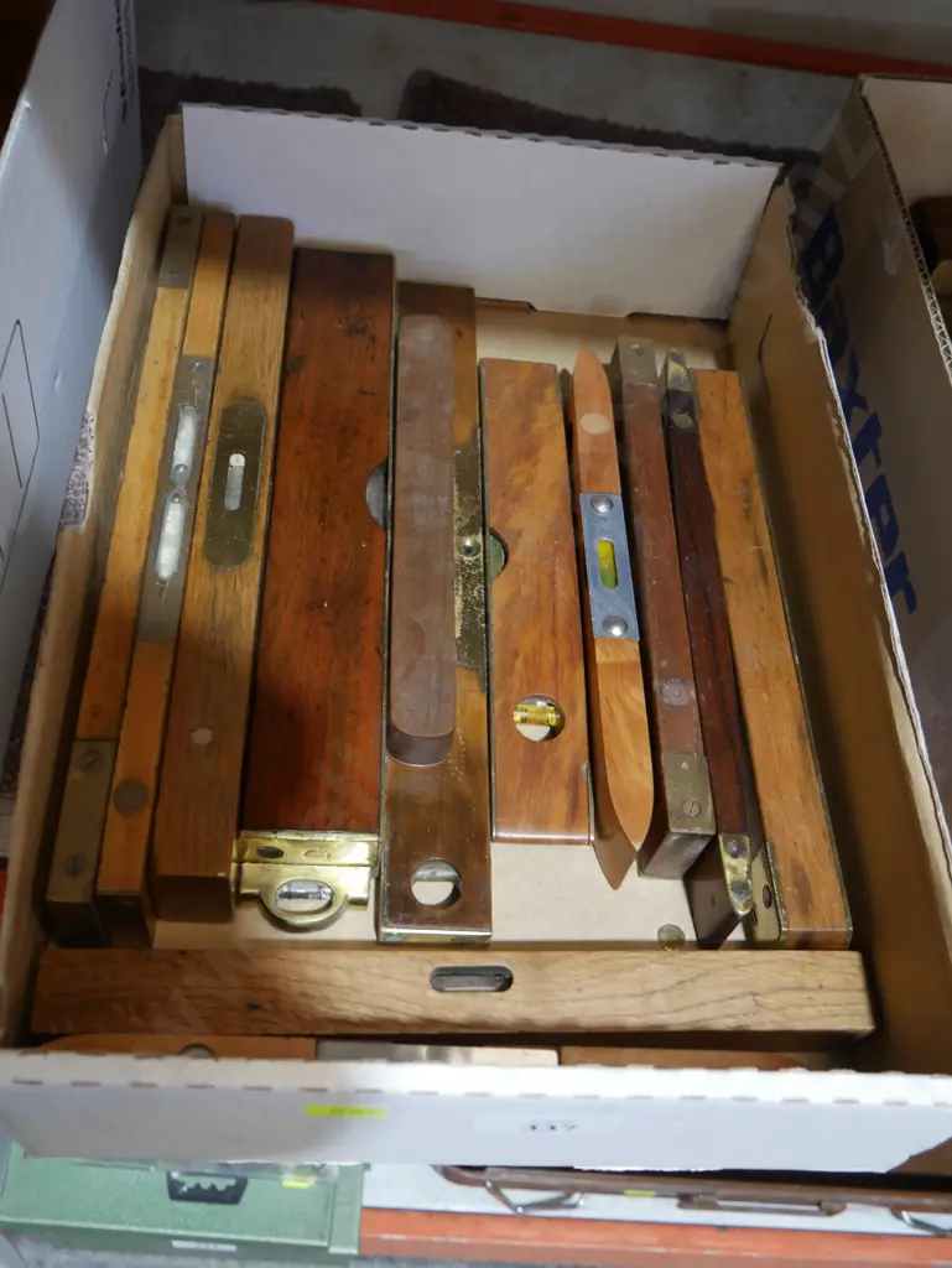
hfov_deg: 41.8
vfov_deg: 53.9
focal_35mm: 34
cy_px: 634
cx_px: 476
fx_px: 1246
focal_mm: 17
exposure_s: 1/60
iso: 640
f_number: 4.5
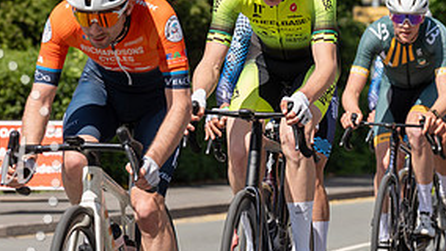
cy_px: 87
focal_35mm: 265
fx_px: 3135
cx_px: 157
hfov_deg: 8.1
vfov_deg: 4.6
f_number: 5.6
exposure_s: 1/1000
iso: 250
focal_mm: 124
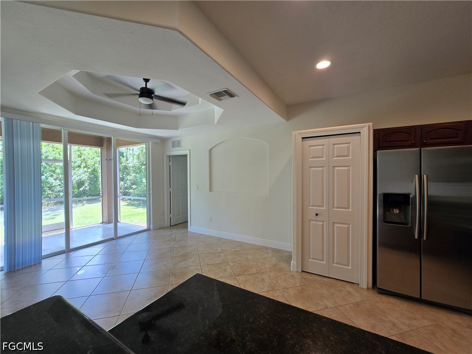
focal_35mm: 13
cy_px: 177
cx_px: 236
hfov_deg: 106.2
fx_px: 177
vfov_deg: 89.9
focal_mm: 2.2
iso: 50
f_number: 2.2
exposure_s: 1/60
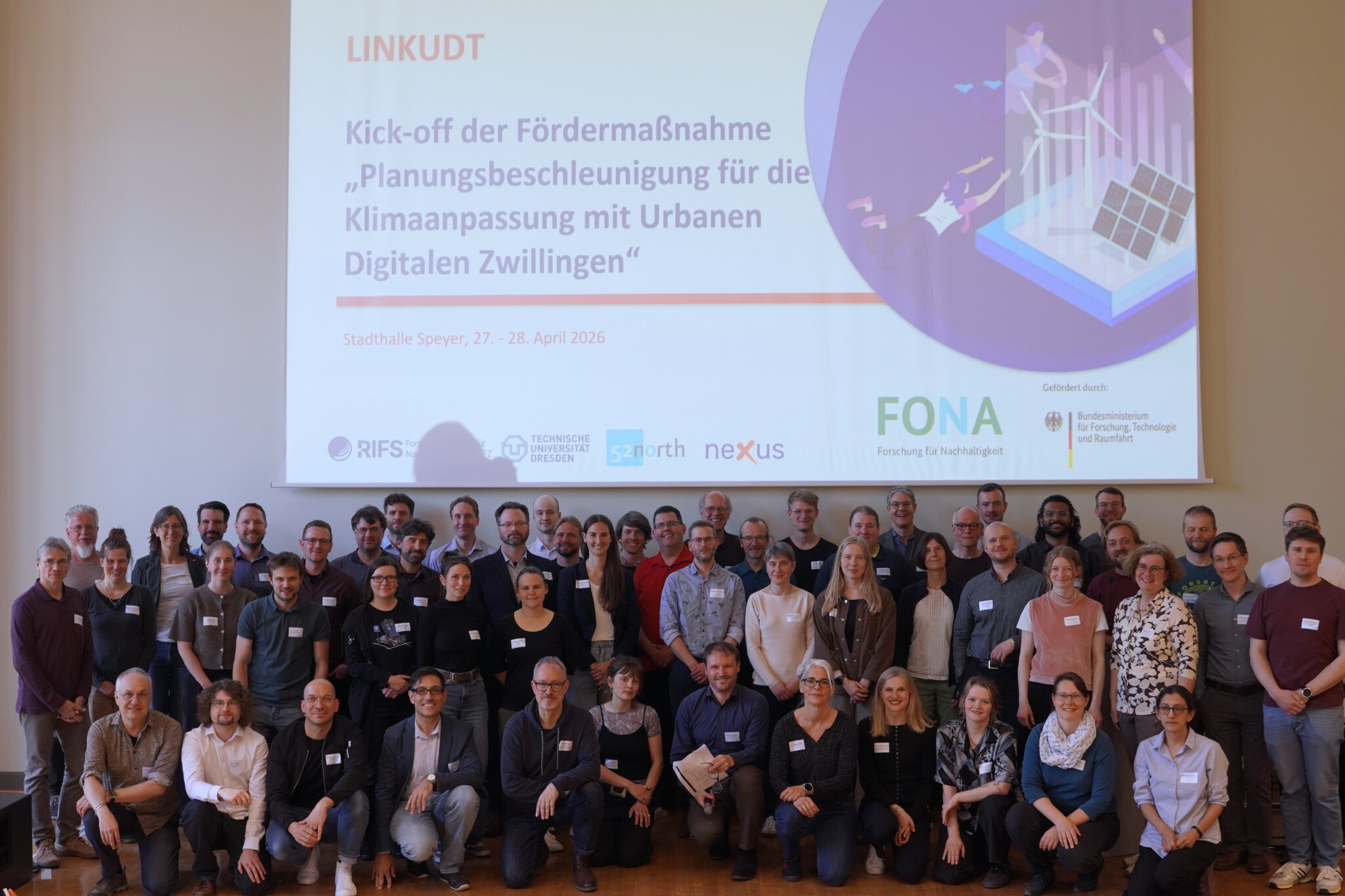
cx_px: 672
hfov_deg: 46.4
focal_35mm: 42
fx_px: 1569
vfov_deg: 31.9
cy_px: 448
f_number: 4
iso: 640
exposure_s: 1/160
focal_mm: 28
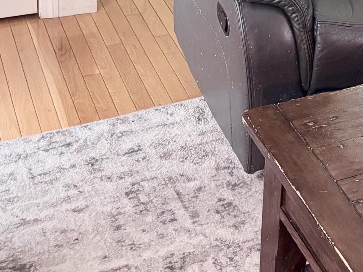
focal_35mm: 84
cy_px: -154
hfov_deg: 22.6
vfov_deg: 15.9
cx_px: 335
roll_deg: -5.1
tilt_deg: -16.4
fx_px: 881
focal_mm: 6.76
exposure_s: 1/60
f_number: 1.78
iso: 500
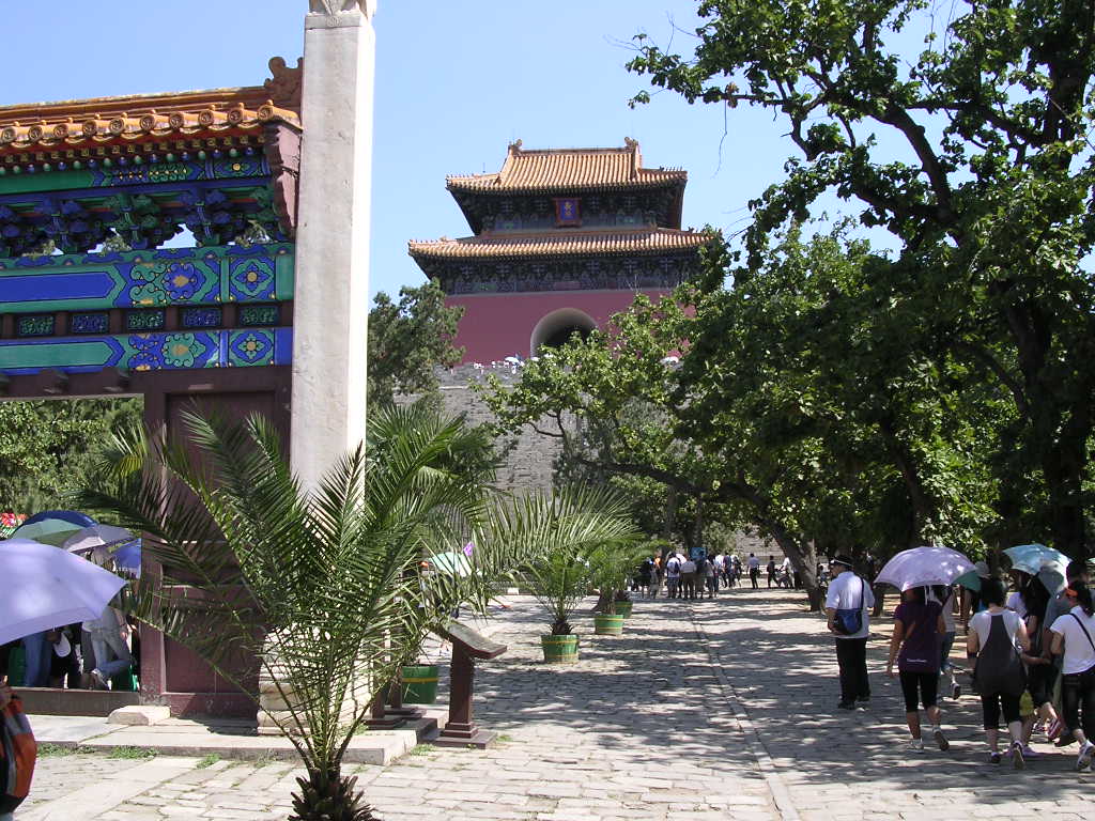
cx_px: 548
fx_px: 1202
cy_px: 410
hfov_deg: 49.0
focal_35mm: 38
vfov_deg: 37.7
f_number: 5.6
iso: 100
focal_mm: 5.8
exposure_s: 1/146
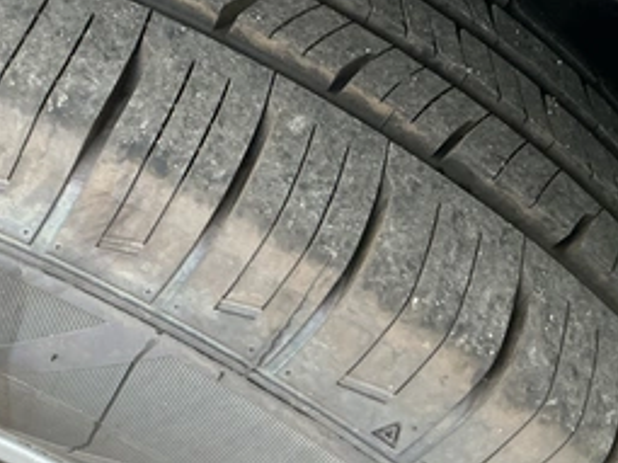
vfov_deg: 32.8
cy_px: 267
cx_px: 211
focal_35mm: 44
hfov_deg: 42.4
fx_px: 785
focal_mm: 3
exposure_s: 1/122
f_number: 1.8
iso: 50
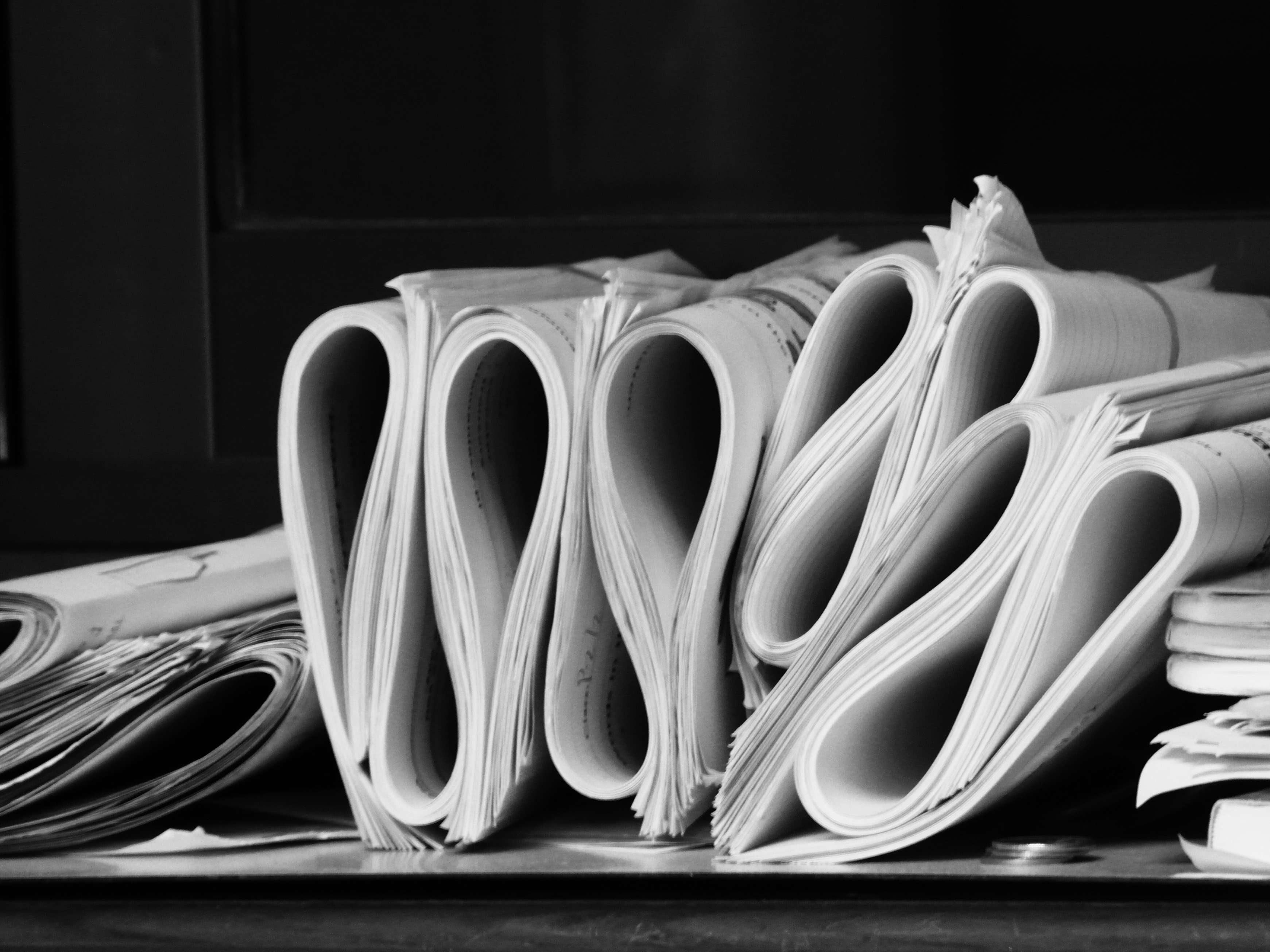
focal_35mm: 361
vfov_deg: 4.1
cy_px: 476
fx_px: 13244
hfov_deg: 5.5
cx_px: 635
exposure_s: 1/6
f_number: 5
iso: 400
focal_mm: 58.7
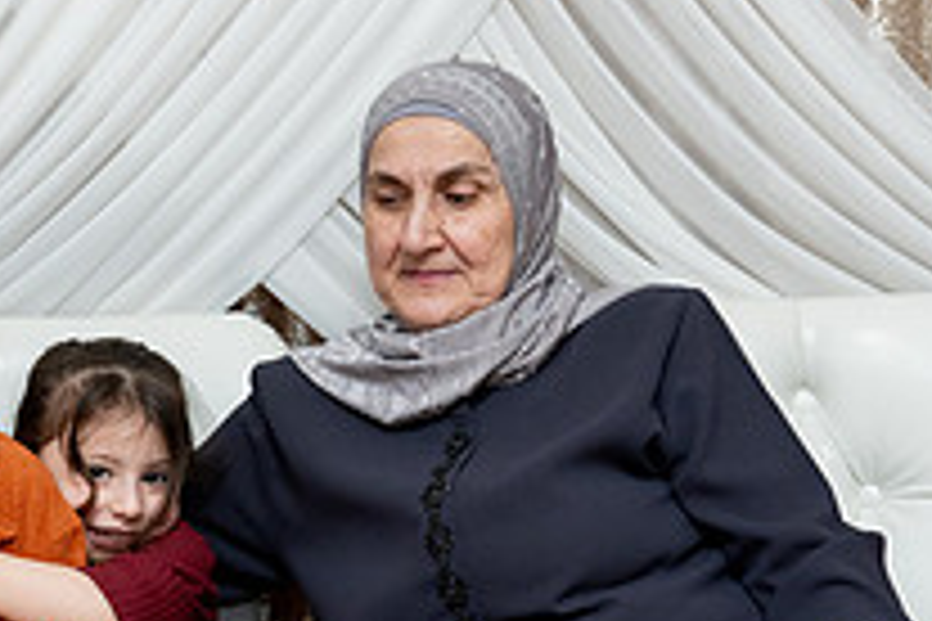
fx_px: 2977
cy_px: 515
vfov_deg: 11.9
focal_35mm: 115
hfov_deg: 17.6
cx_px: 176
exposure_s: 1/125
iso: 1250
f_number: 3.5
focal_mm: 41
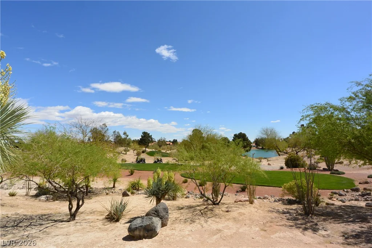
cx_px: 186
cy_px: 124
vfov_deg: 67.4
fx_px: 186
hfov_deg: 90.0
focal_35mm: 18
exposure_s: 1/250
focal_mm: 6.7
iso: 160
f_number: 13
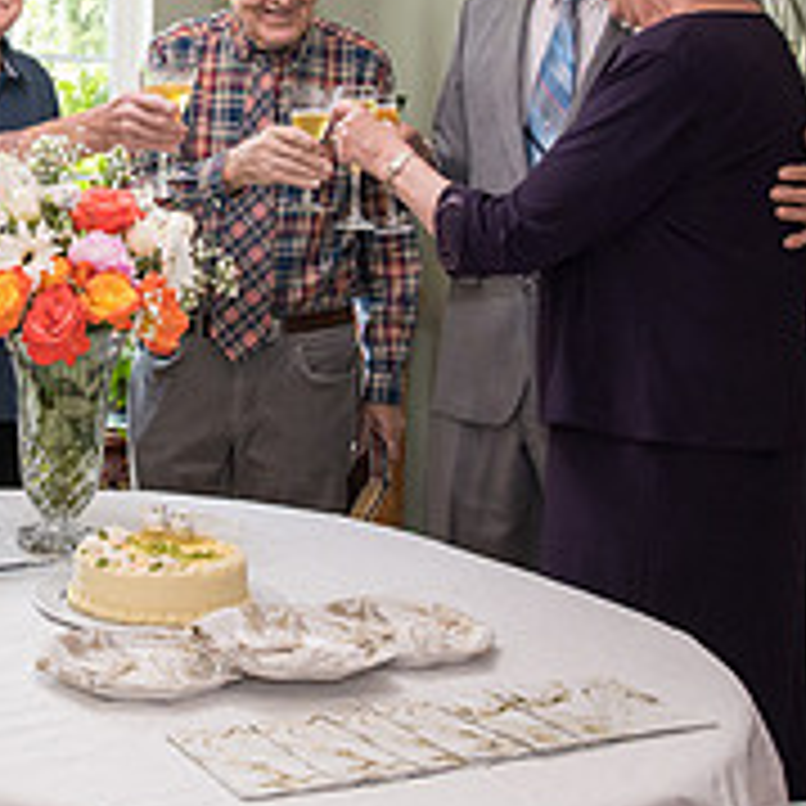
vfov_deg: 25.6
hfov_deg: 24.8
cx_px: -5
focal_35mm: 66
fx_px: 1739
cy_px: 151
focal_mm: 24
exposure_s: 1/320
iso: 2500
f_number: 4
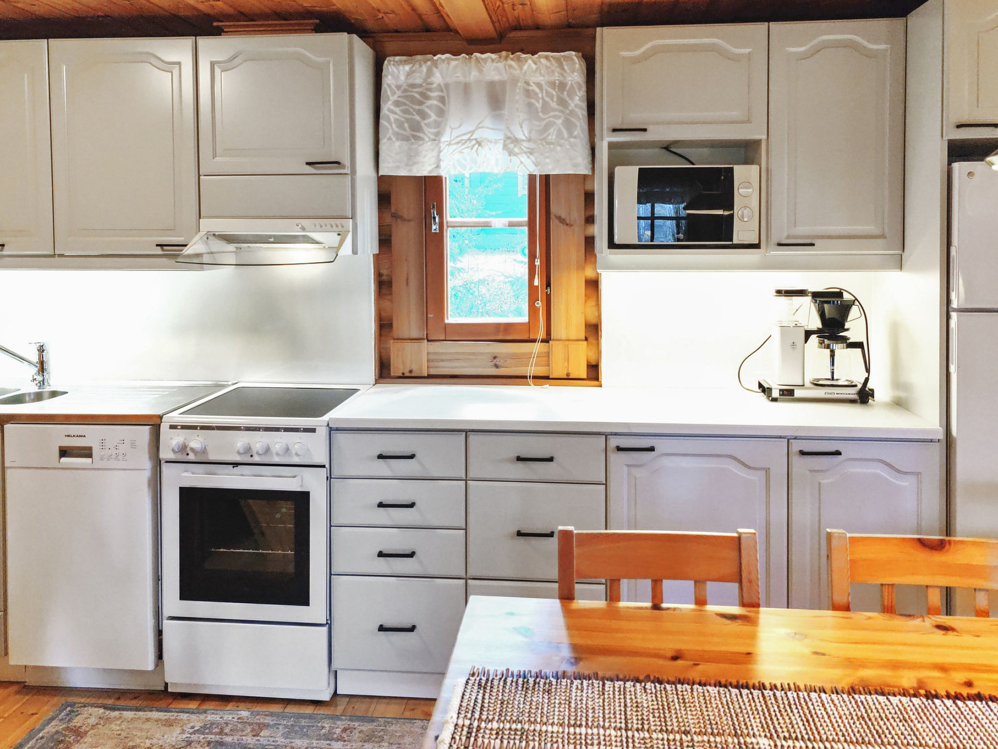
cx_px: 499
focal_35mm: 27
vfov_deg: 51.4
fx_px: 778
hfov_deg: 65.3
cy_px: 374
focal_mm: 6.12
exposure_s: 1/100
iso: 250
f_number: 1.9
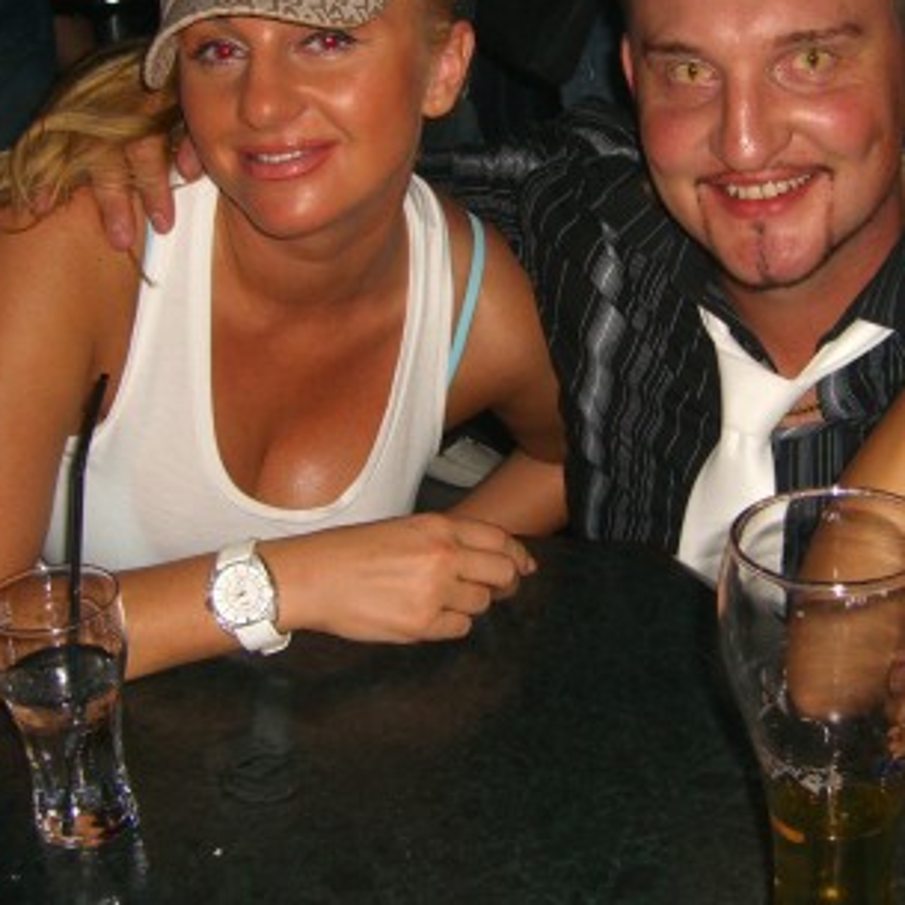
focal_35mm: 66
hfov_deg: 25.9
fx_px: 1952
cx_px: 608
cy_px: 344
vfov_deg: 26.0
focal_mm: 7.9
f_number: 2.8
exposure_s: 1/60
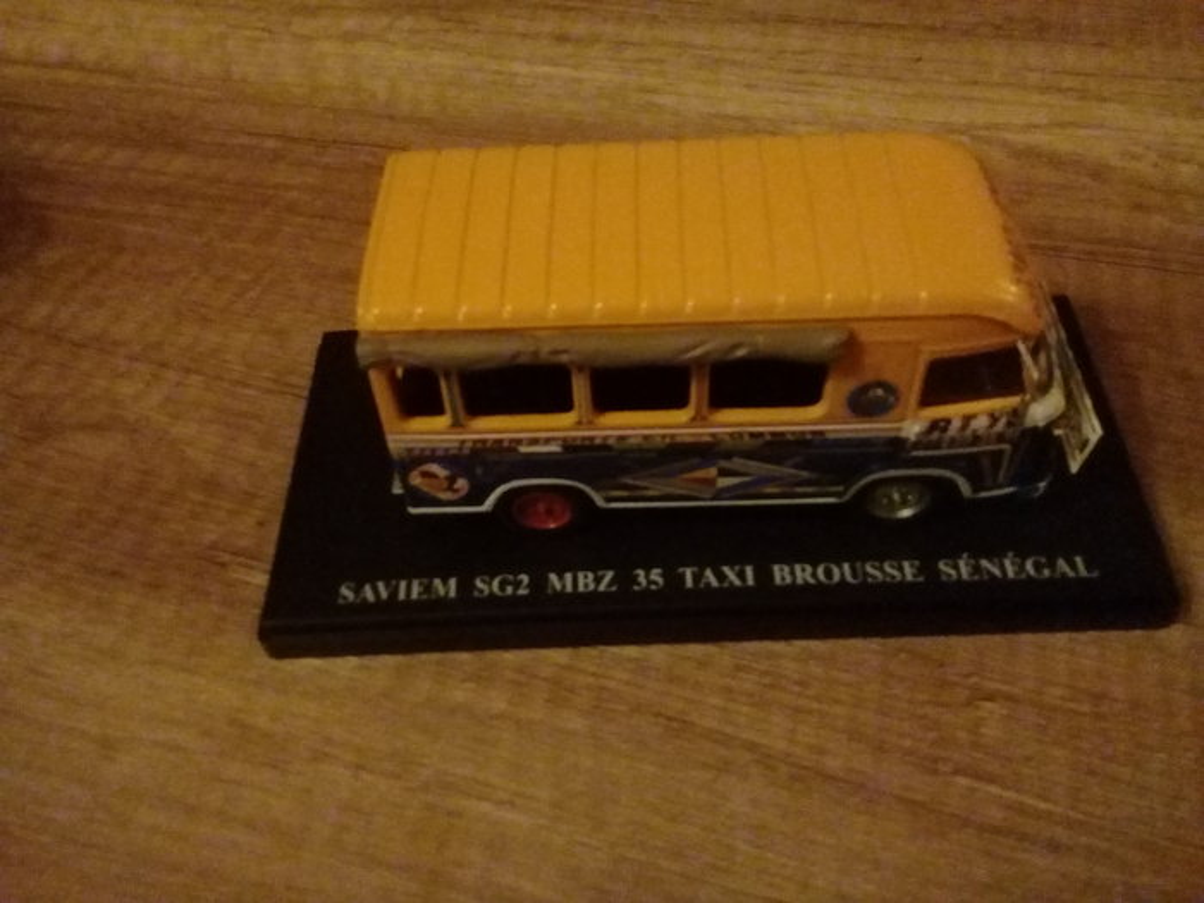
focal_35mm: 31
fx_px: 1078
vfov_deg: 45.4
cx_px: 602
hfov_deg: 58.4
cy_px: 452
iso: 1250
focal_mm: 3.3
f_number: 2.2
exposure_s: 1/17
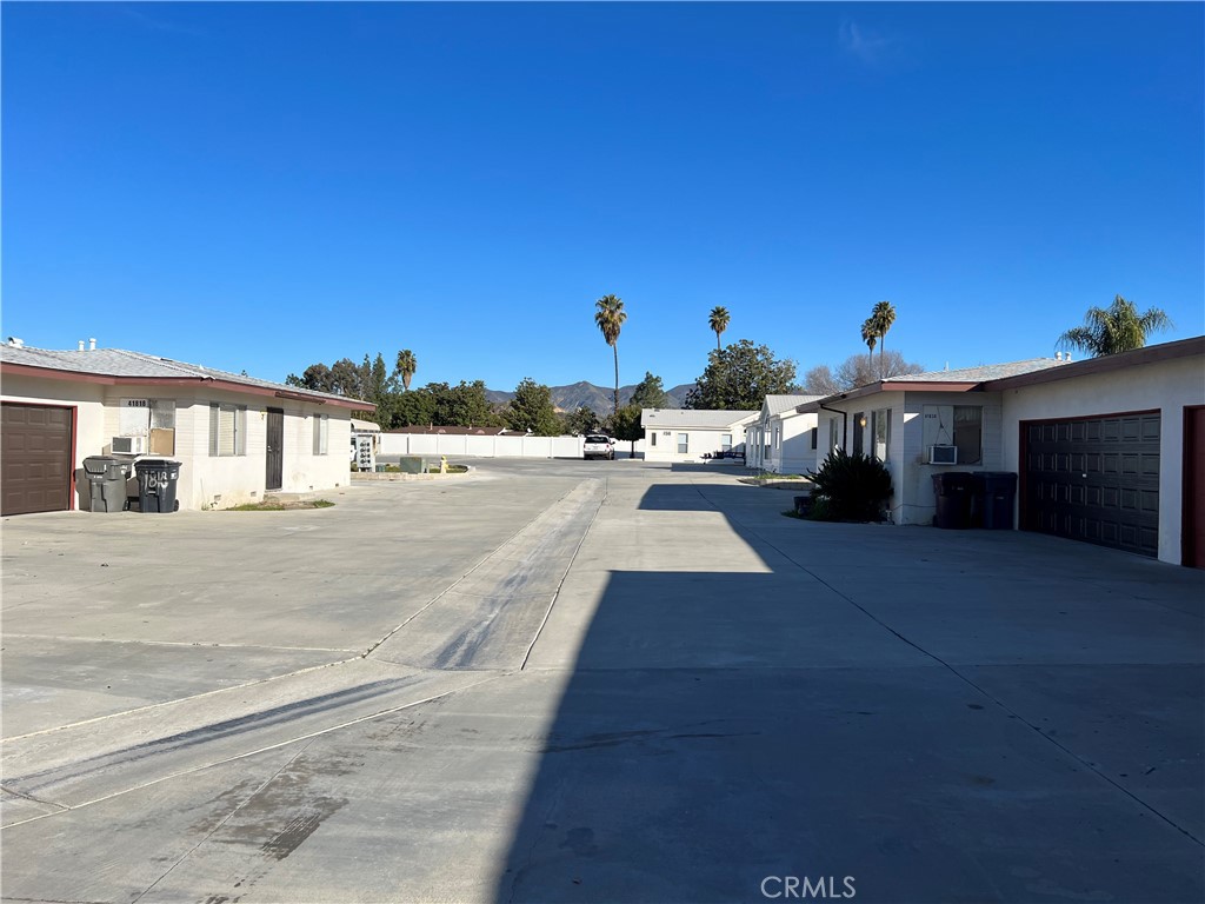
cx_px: 602
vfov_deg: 53.1
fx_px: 905
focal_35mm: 26
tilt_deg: -0.5
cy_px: 452
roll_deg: -1.3
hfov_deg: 67.3
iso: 50
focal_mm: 5.7
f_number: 1.5
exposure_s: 1/5076
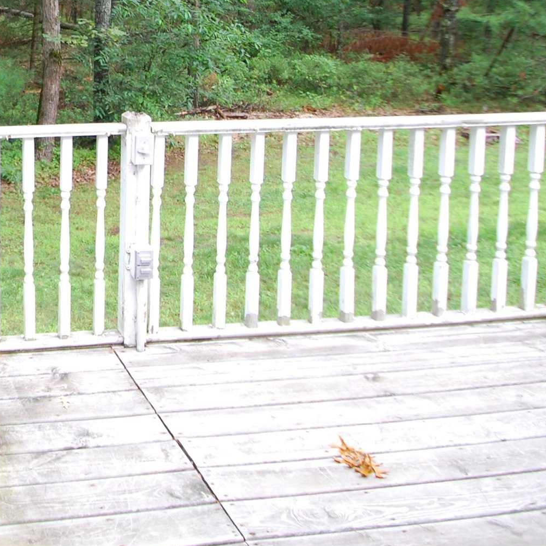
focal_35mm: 39
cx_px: -42
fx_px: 696
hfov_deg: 36.7
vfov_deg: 39.4
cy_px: 42
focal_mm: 10
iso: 200
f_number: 4.5
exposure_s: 1/80
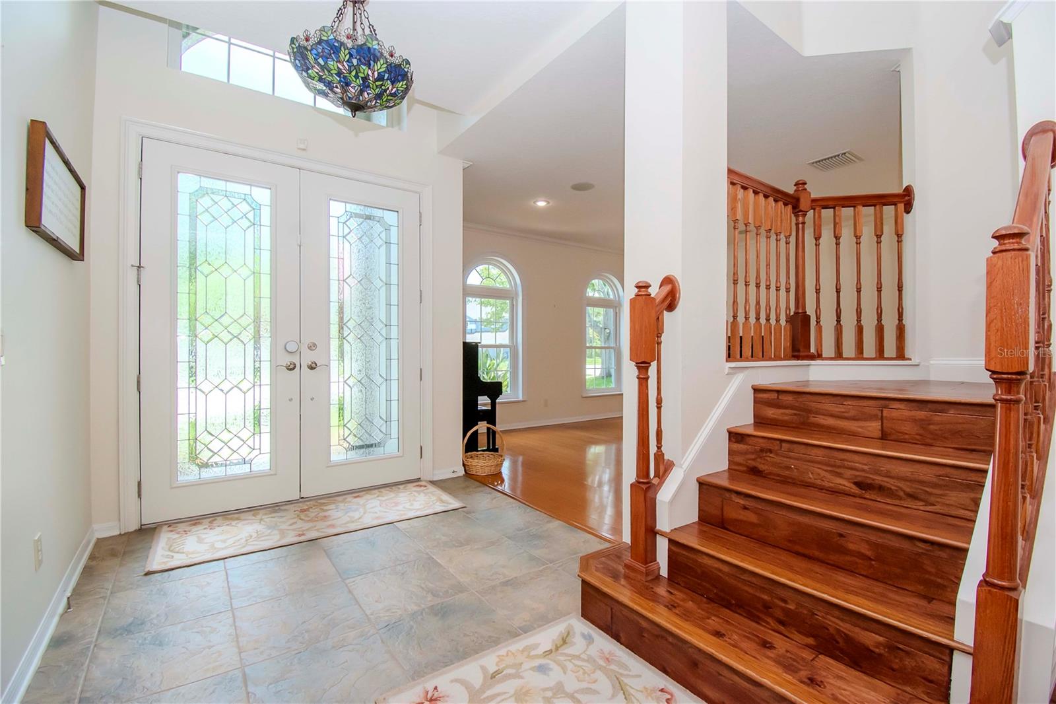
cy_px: 352
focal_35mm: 15
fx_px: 440
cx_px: 528
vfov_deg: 77.3
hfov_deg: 100.4
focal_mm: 10
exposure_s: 1/200
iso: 640
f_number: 8
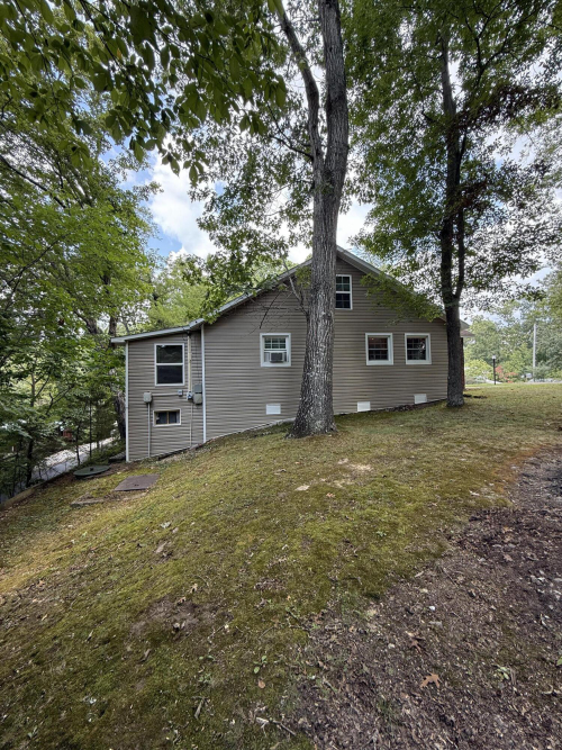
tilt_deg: +3.4
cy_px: 375
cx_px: 281
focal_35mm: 14
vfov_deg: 102.1
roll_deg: +1.4
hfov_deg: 85.7
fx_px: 303
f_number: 2.2
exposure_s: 1/179
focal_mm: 2.22
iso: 64
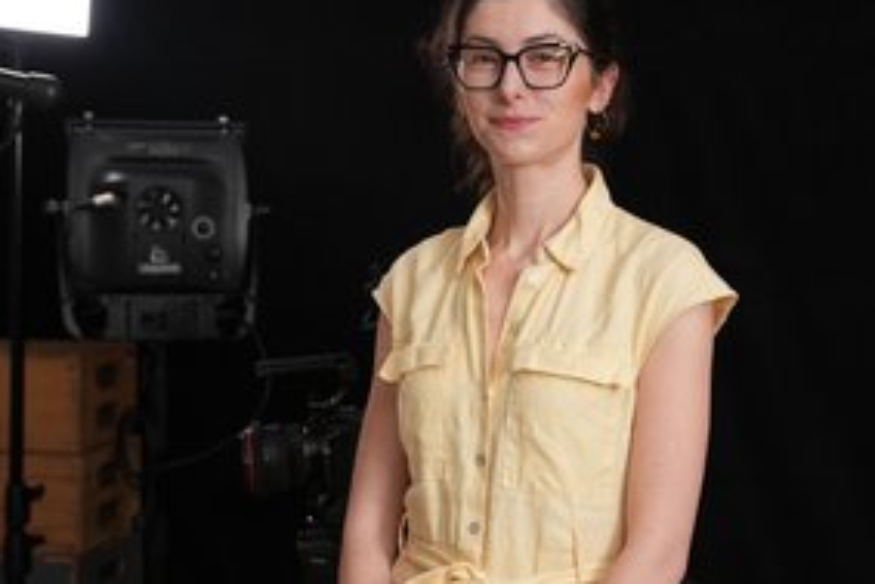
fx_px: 1581
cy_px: 286
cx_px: 516
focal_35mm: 65
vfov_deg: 20.9
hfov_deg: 30.9
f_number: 4.5
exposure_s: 1/100
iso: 1250
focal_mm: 46
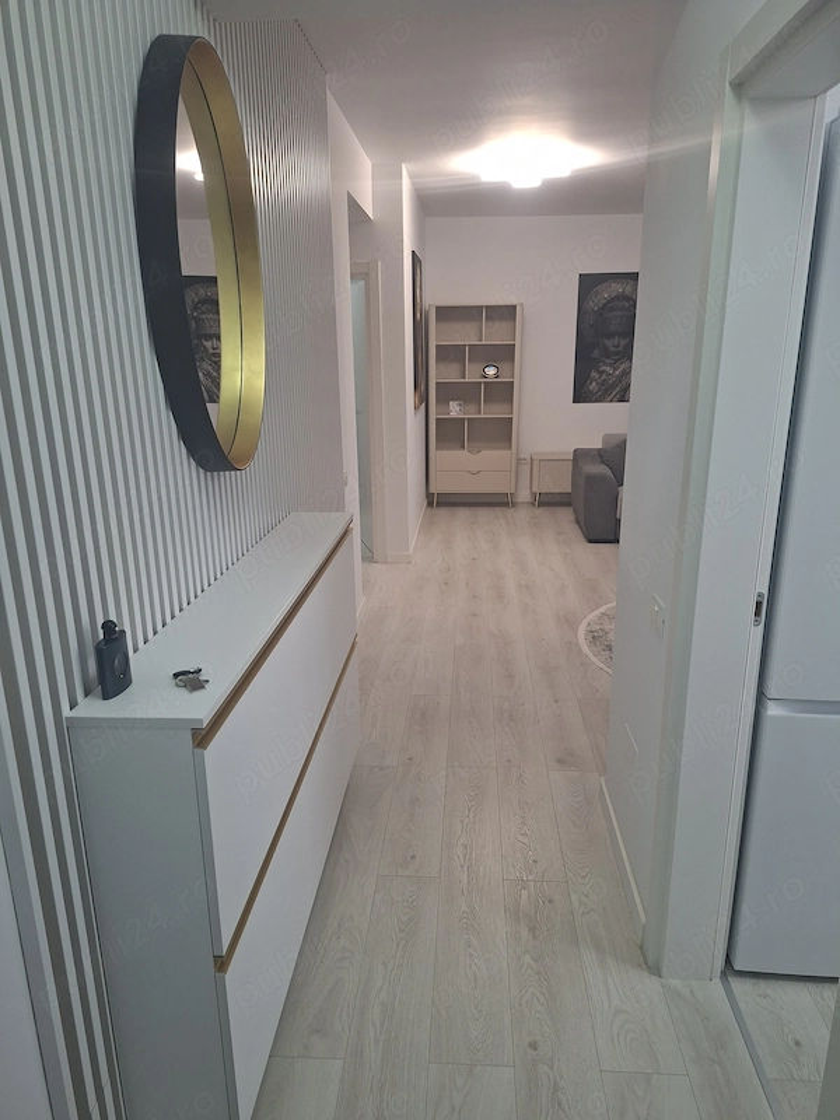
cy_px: 560
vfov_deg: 73.9
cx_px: 420
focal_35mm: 23
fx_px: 744
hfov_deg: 58.9
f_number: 1.8
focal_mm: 5.54
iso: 320
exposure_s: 1/100
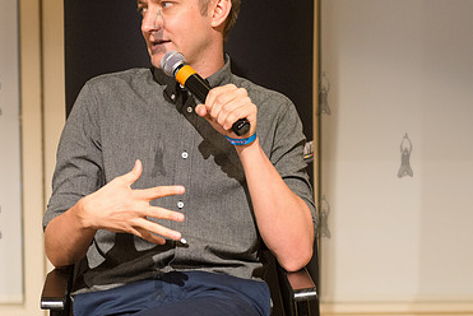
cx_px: 158
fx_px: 1644
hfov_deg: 16.3
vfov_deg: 11.0
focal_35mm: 125
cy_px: 155
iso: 2500
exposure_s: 1/250
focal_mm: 80
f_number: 4
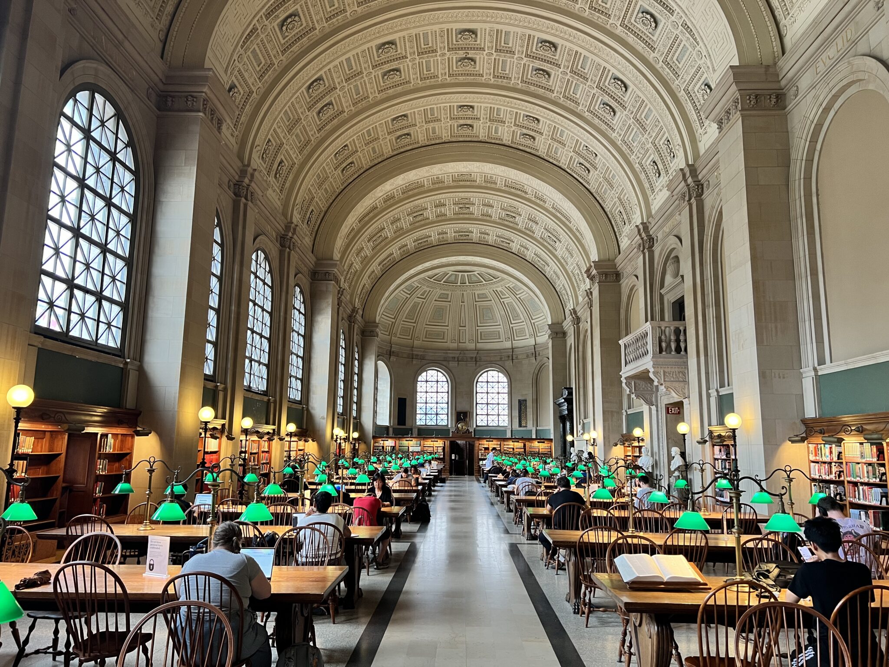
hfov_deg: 67.3
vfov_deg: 53.1
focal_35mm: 26
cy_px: 334
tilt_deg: +9.4
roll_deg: +0.1
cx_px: 444
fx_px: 668
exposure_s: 1/60
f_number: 1.5
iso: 200
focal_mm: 5.7
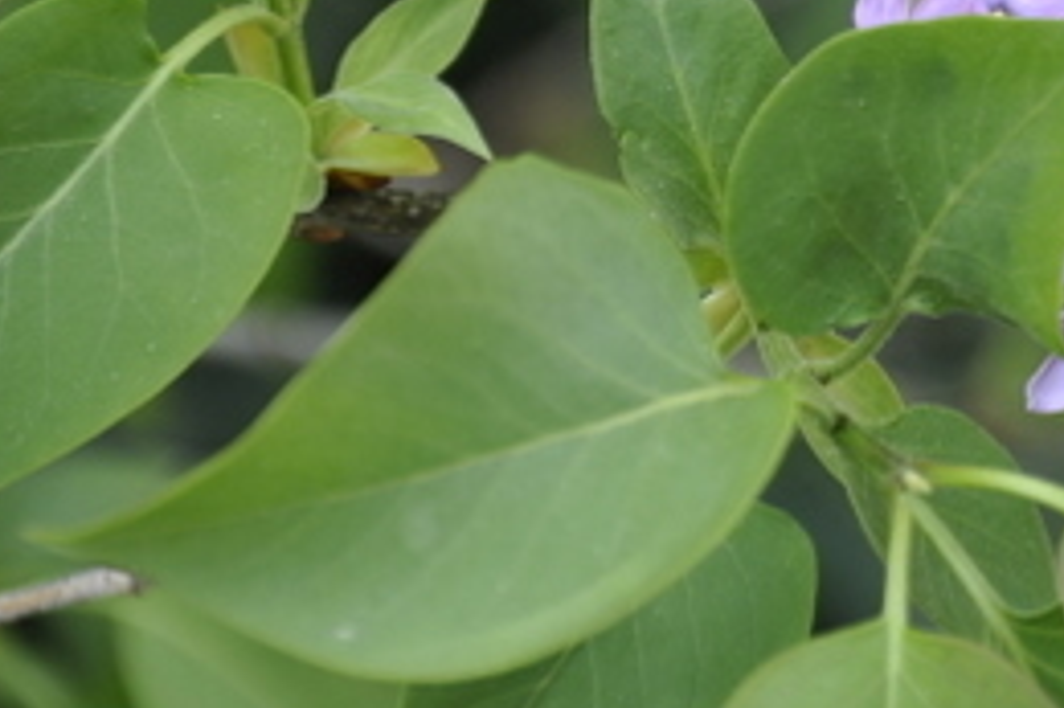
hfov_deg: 4.2
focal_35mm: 485
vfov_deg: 2.8
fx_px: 14311
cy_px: -49
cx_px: 1576
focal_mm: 105
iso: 200
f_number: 5.6
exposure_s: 1/125
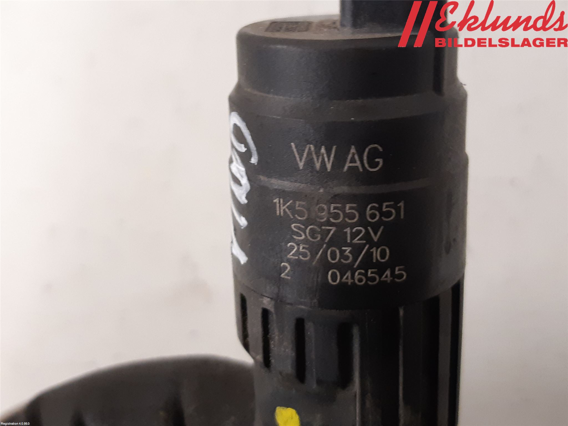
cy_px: 213
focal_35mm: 26
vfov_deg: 53.1
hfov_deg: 67.3
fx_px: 427
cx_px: 284
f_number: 1.7
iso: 200
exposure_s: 1/33
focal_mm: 3.93
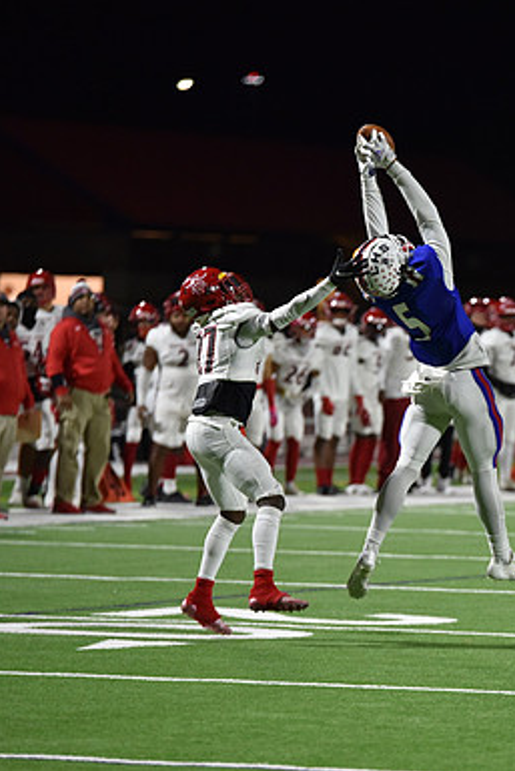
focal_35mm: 294
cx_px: 481
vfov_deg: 7.0
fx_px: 6303
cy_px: 386
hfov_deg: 4.7
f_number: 2.8
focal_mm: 195
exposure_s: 1/500
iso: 2800
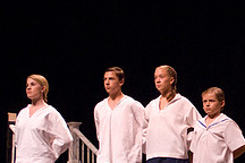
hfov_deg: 17.6
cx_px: 251
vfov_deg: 12.1
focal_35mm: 113
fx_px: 769
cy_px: 113
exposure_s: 1/200
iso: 1600
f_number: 2.8
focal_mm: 28
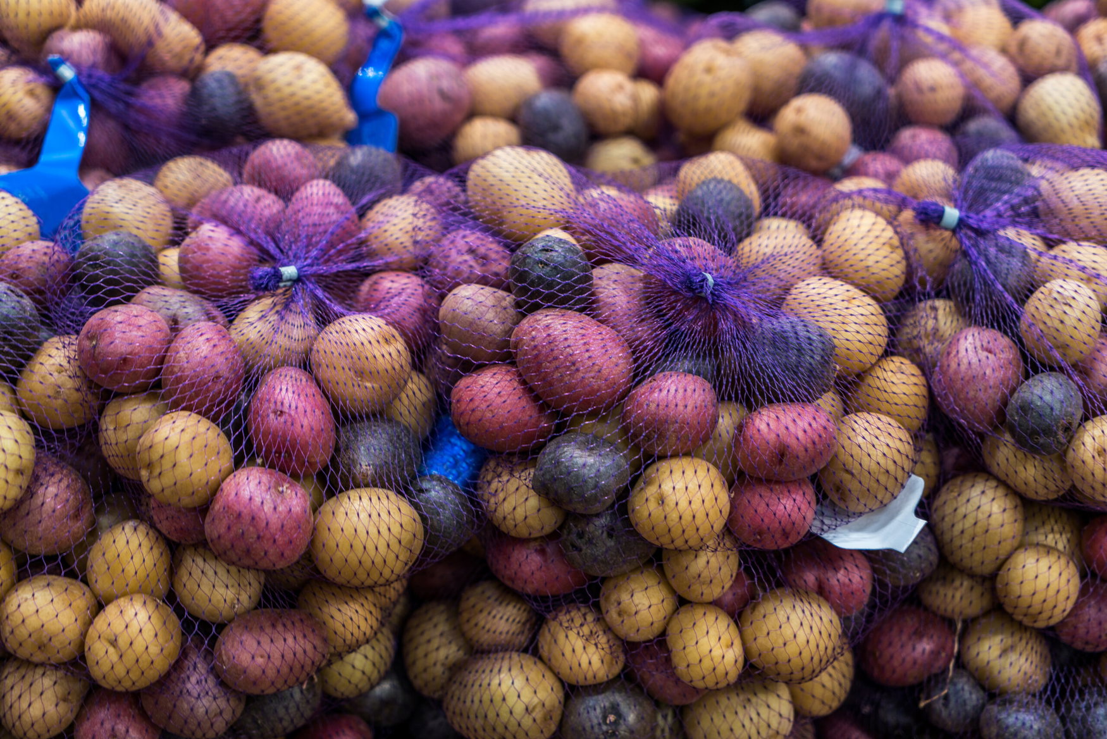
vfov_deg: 19.5
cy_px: 370
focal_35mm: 70
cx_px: 554
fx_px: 2153
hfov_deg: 28.8
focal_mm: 70
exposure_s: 1/6
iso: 125
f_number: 4.5
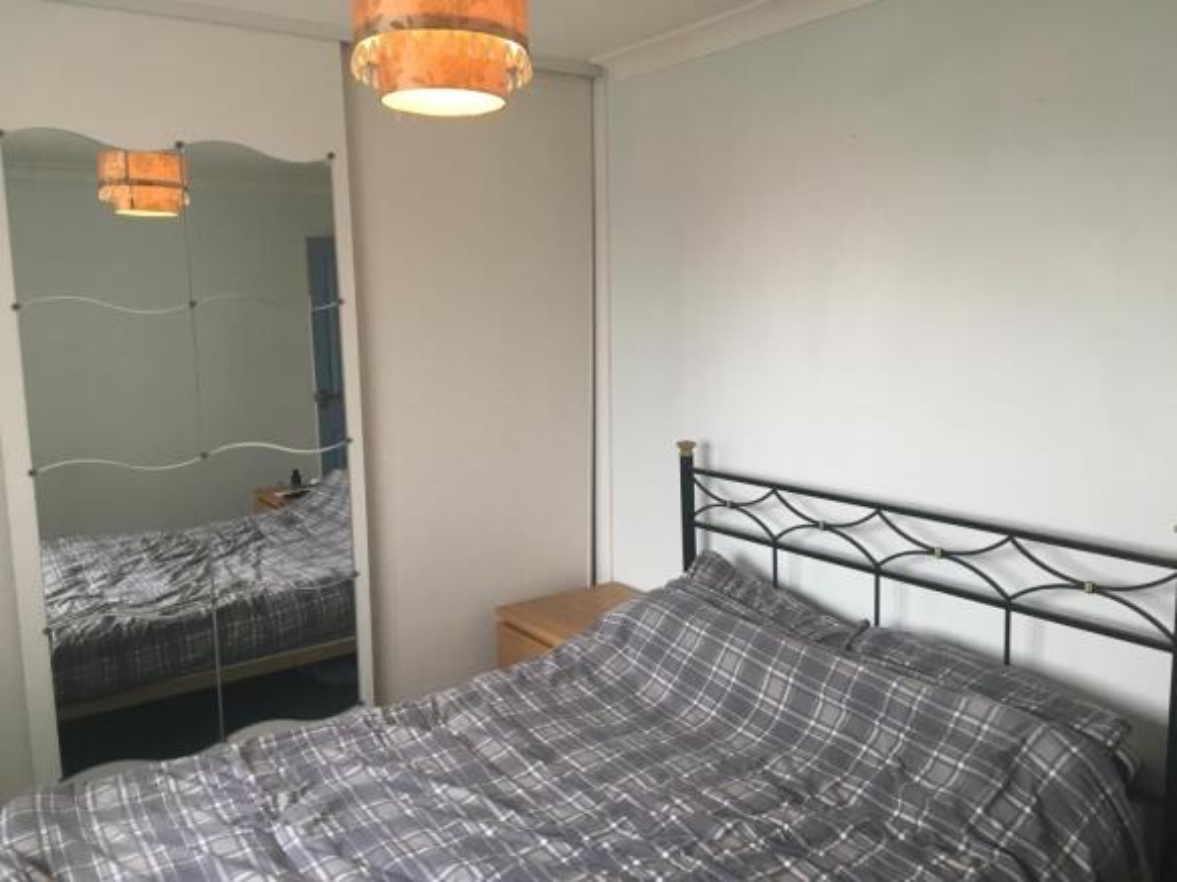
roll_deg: +2.3
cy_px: 441
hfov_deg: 61.7
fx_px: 986
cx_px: 588
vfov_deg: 48.2
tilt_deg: -7.6
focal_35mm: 29
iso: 50
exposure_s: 1/33
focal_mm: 4.15
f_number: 2.2
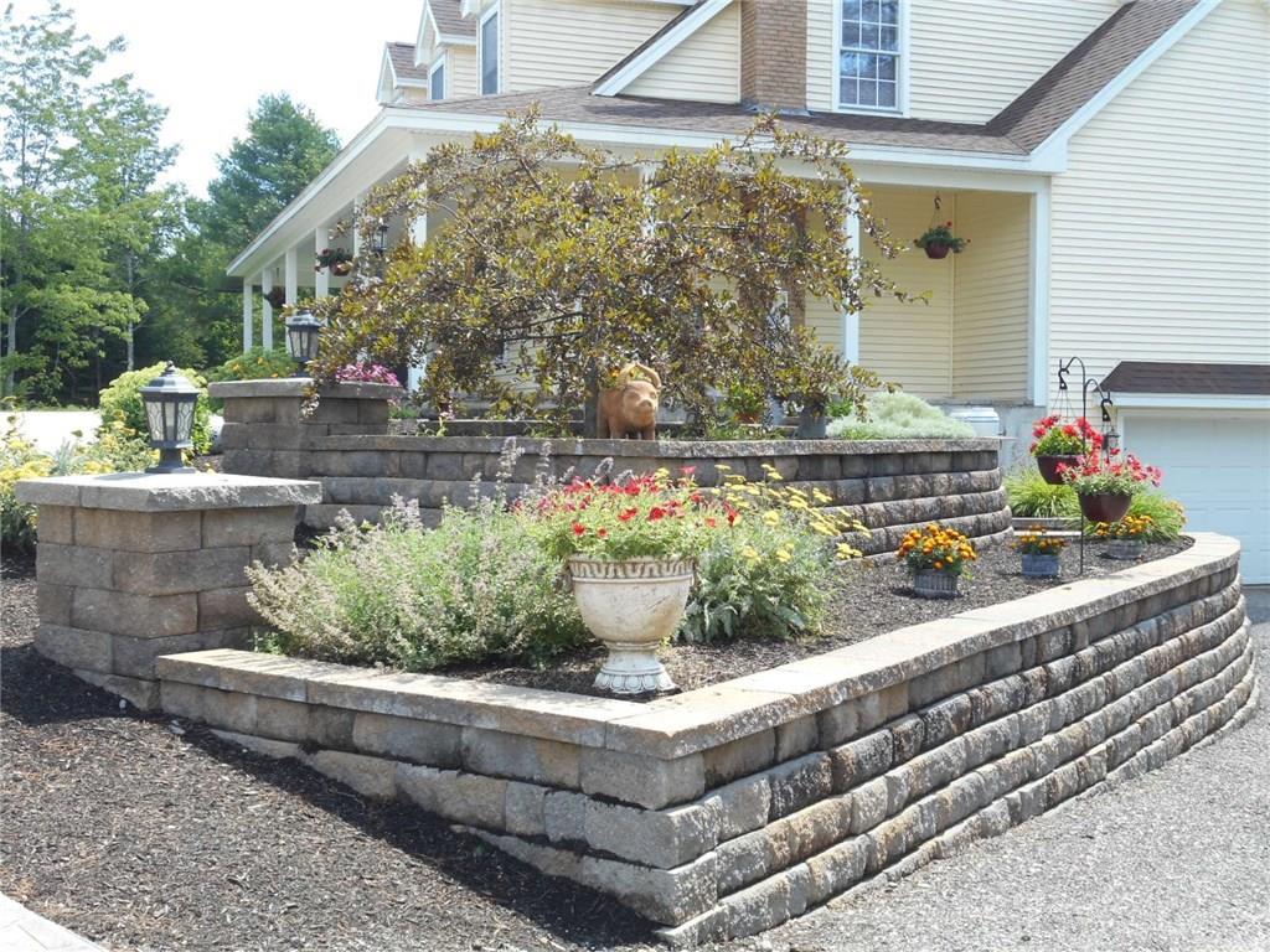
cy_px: 476
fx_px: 1614
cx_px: 635
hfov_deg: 42.9
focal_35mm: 44
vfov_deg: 32.9
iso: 80
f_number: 4.7
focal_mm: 7.9
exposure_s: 1/80
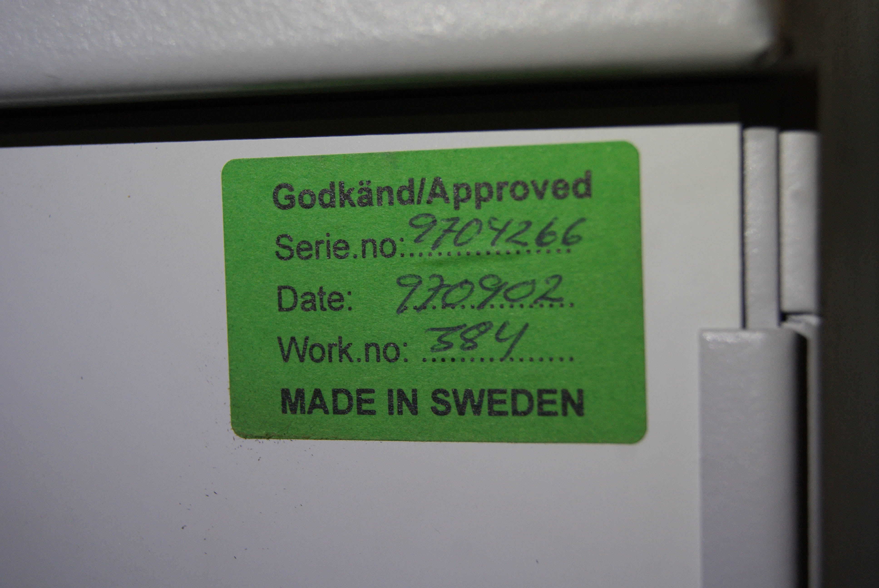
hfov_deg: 33.4
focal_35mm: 60
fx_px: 1467
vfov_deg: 22.7
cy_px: 294
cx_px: 440
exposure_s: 1/80
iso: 320
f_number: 5.6
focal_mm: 40
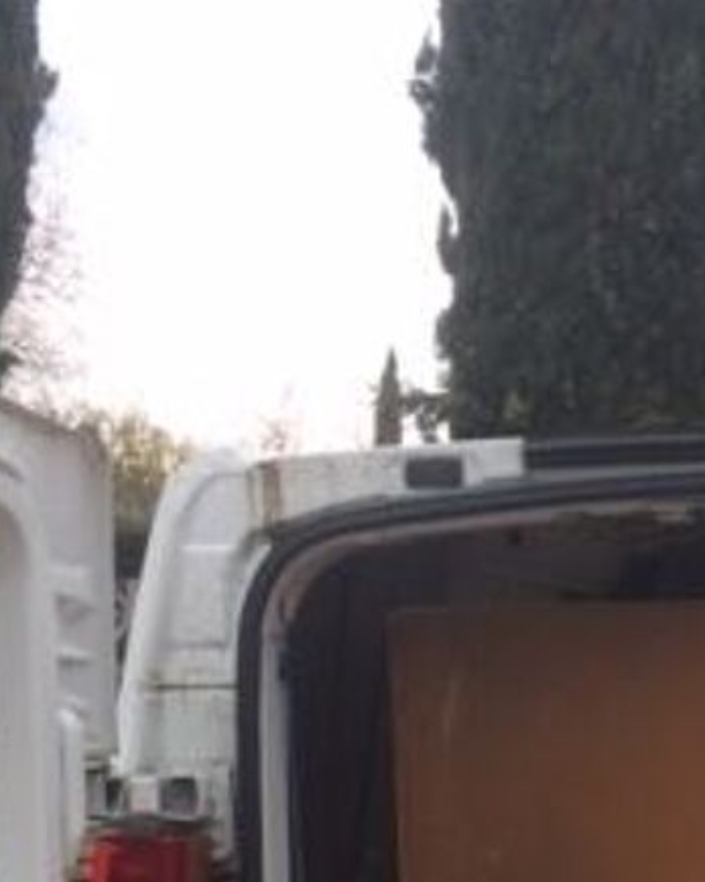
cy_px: 1121
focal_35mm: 87
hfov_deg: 17.1
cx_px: 754
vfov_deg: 20.3
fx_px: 2270
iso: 32
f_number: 2.2
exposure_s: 1/237
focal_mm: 4.15
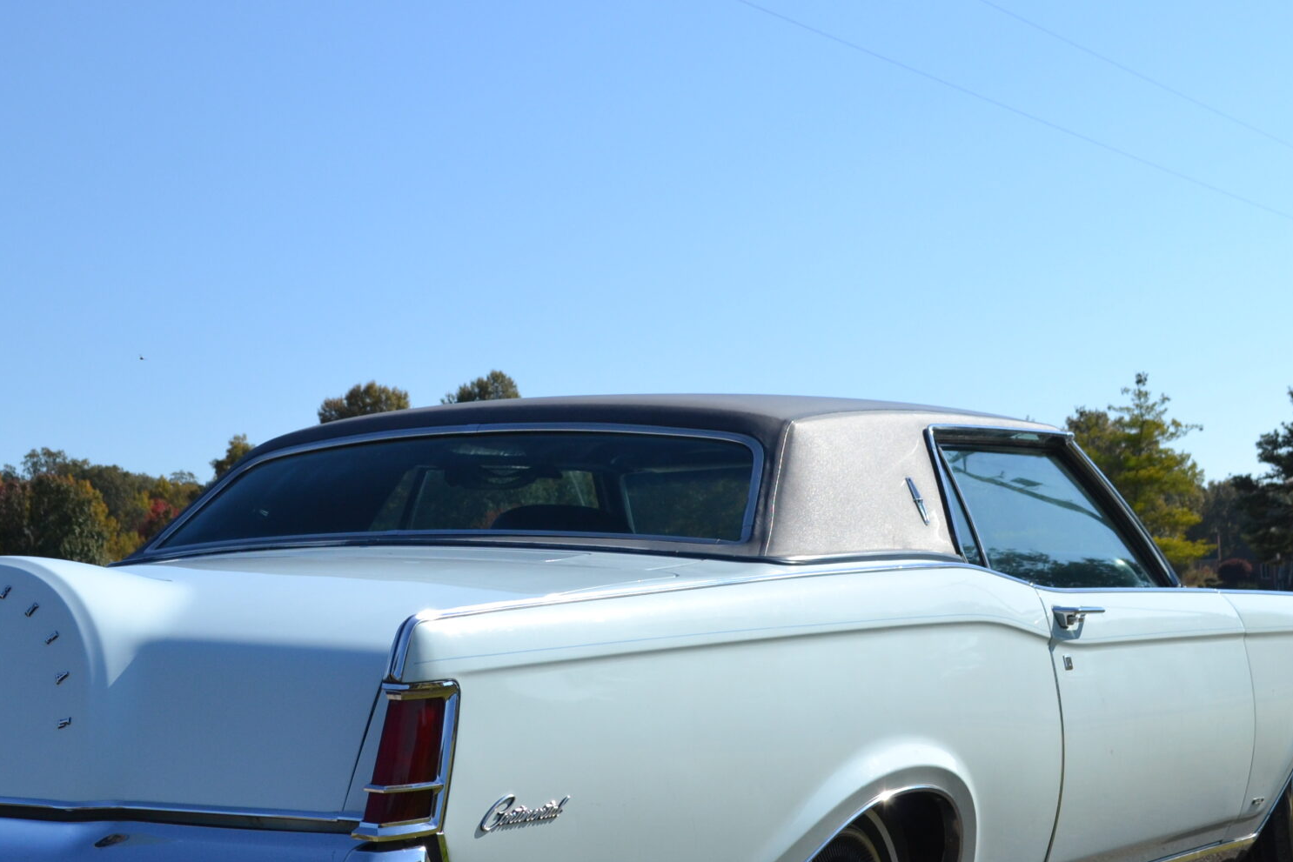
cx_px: 540
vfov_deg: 21.8
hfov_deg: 32.3
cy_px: 596
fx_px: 2227
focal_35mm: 62
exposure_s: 1/1600
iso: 400
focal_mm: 24
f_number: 6.3
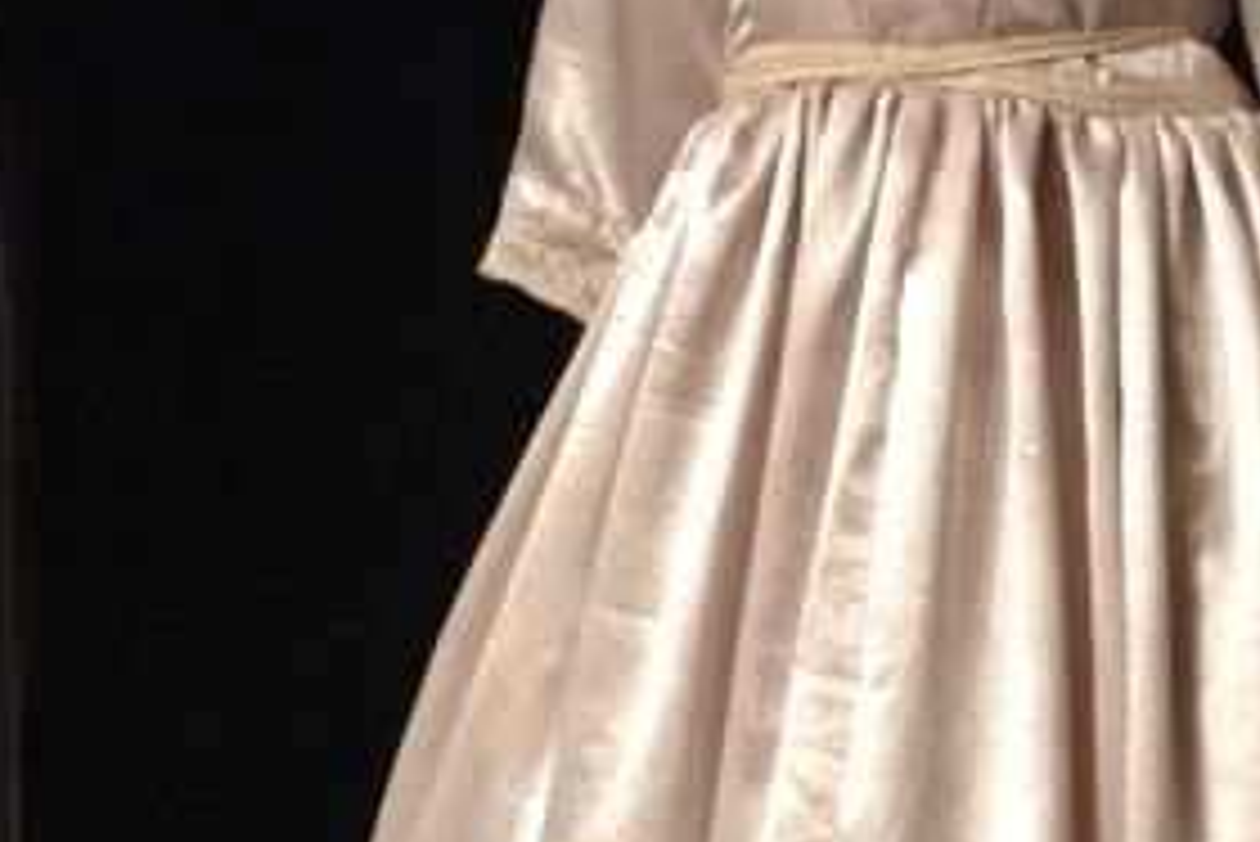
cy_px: -281
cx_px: -536
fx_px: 17228
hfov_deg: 4.2
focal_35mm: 492
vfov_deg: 2.8
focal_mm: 64
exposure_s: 1/125
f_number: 7.1
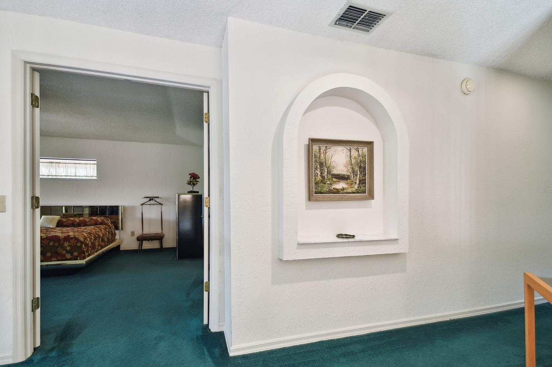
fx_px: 245
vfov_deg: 73.7
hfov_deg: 96.8
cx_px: 275
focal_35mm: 16
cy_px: 190
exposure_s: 1/6
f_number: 7.1
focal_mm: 10
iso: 100
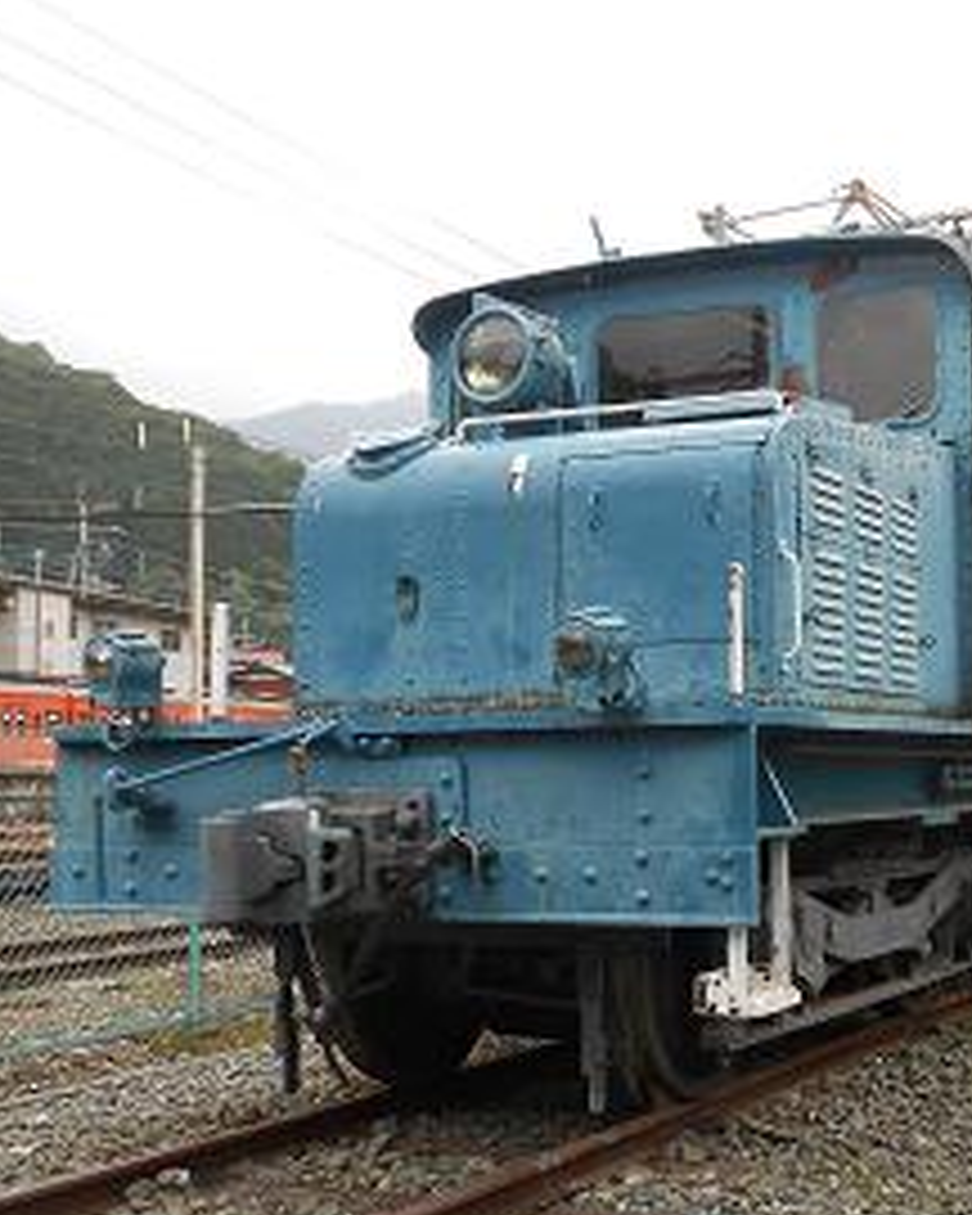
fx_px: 1798
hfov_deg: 29.1
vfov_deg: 37.3
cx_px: 857
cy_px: 693
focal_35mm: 50
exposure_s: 1/250
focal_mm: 5.3
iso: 125
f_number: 3.8
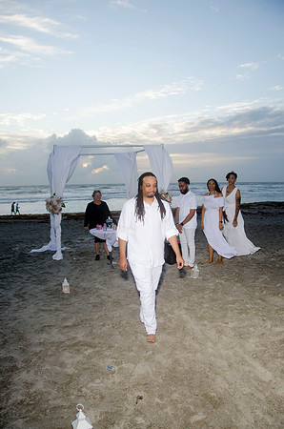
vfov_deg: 67.5
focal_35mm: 27
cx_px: 142
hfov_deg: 47.7
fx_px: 321
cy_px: 214
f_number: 5.6
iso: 200
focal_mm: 18
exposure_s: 1/125
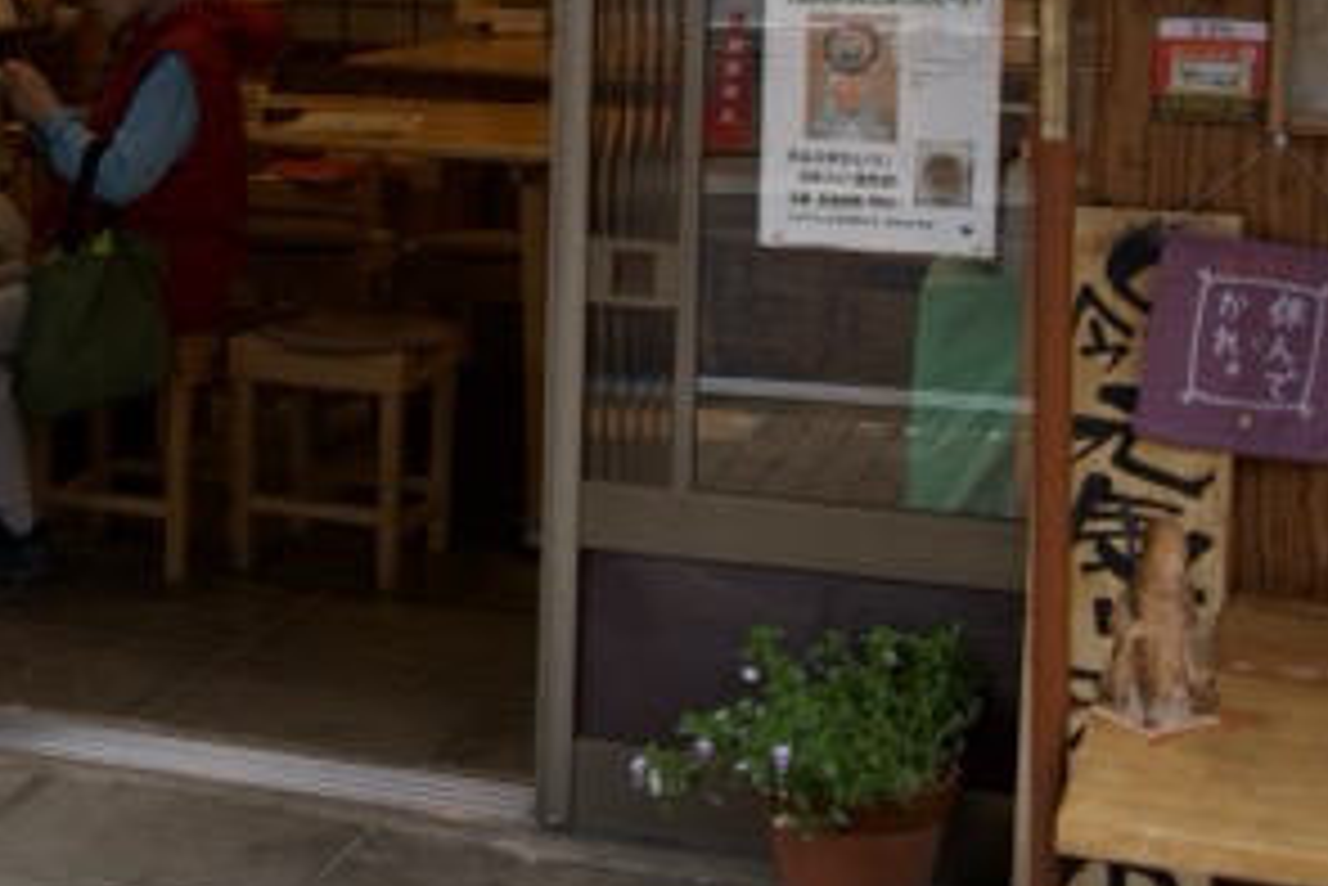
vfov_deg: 17.3
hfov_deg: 25.4
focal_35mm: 78
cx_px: 212
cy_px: 146
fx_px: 2879
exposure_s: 1/250
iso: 200
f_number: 2
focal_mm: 24
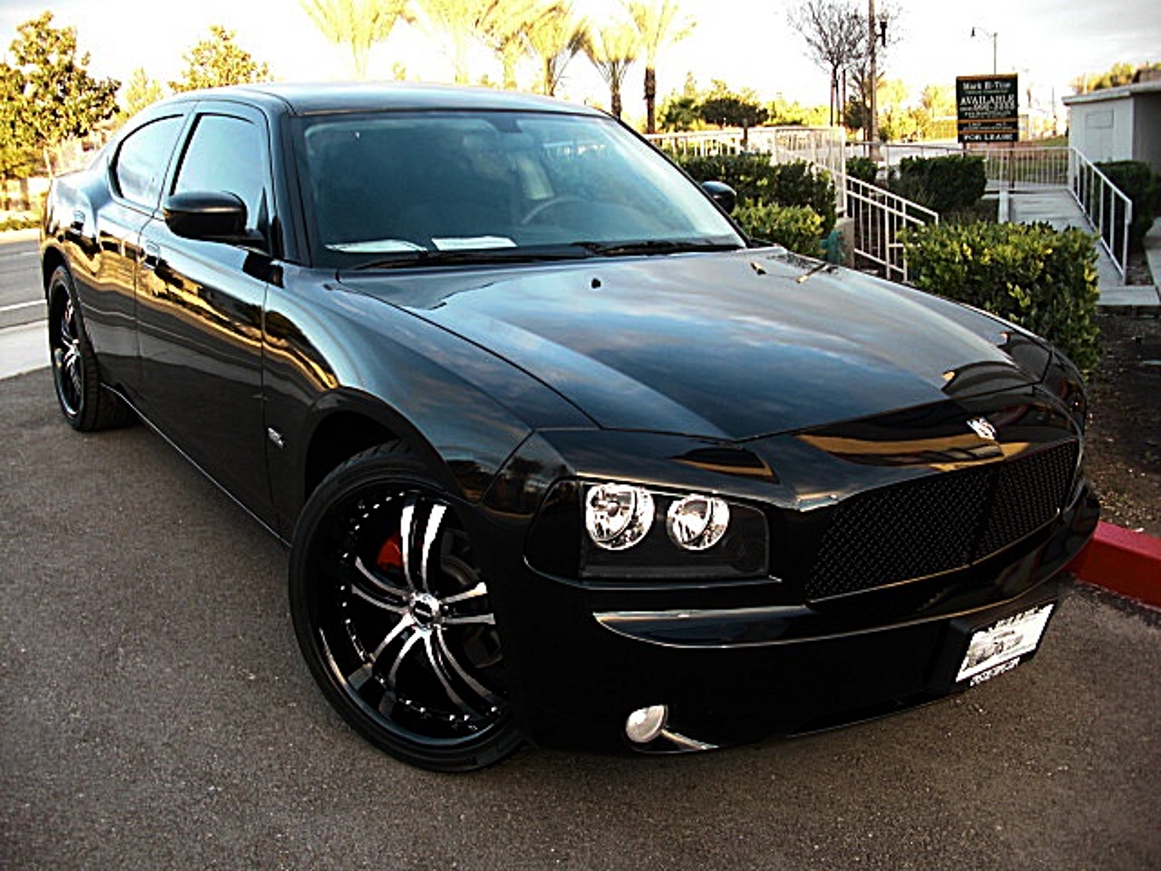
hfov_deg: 51.4
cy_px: 436
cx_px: 580
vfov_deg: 39.7
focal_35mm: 36
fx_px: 1207
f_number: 2.8
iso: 100
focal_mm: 6.3
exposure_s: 1/80
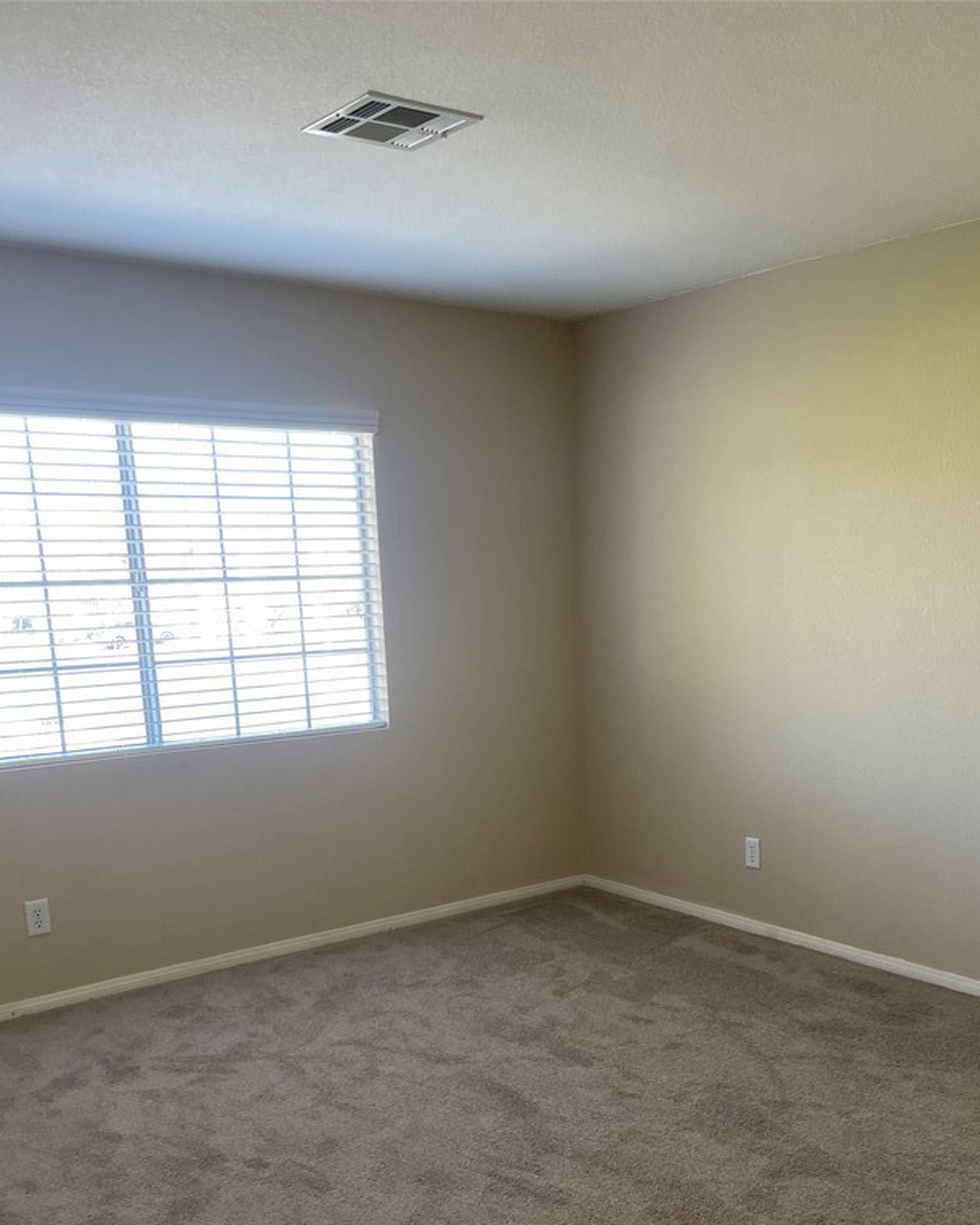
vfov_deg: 51.8
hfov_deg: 43.2
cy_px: 819
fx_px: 1233
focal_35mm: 34
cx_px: 561
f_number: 1.6
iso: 80
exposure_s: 1/120
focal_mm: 4.2
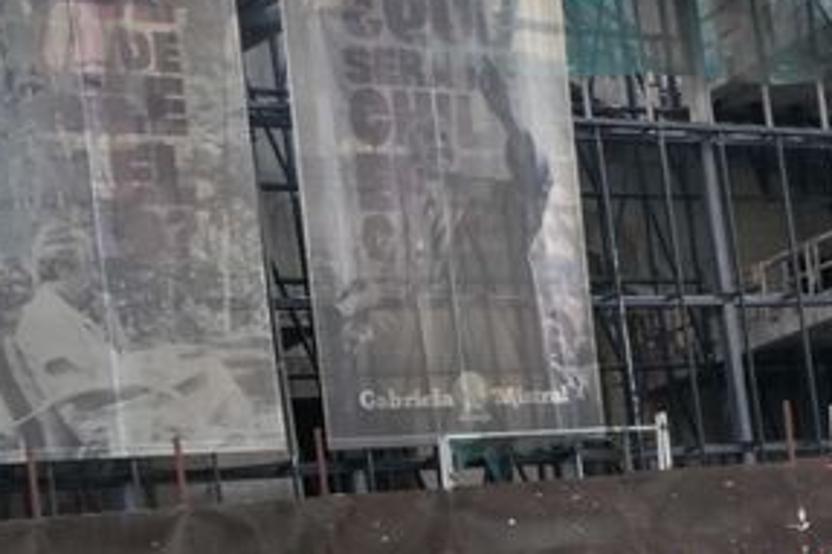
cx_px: 797
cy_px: 787
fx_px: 2310
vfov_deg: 13.0
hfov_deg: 19.9
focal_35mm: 100
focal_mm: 28
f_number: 10
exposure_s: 1/800
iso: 1600
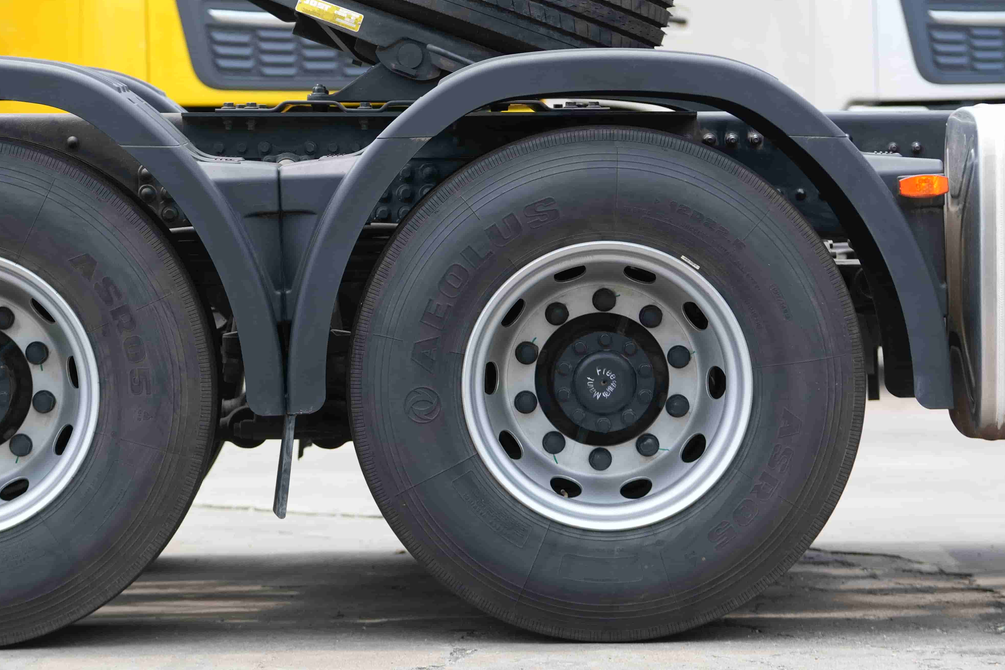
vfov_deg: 7.4
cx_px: 280
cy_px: 239
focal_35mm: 186
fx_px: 5186
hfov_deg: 11.0
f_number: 2.8
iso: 200
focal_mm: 79
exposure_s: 1/1000
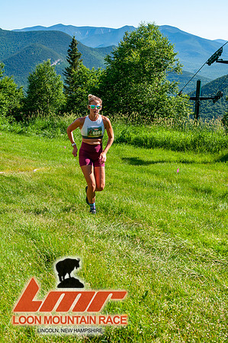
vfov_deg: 38.9
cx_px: 114
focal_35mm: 51
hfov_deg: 26.4
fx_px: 486
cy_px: 172
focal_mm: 34
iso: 200
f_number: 8
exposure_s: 1/400
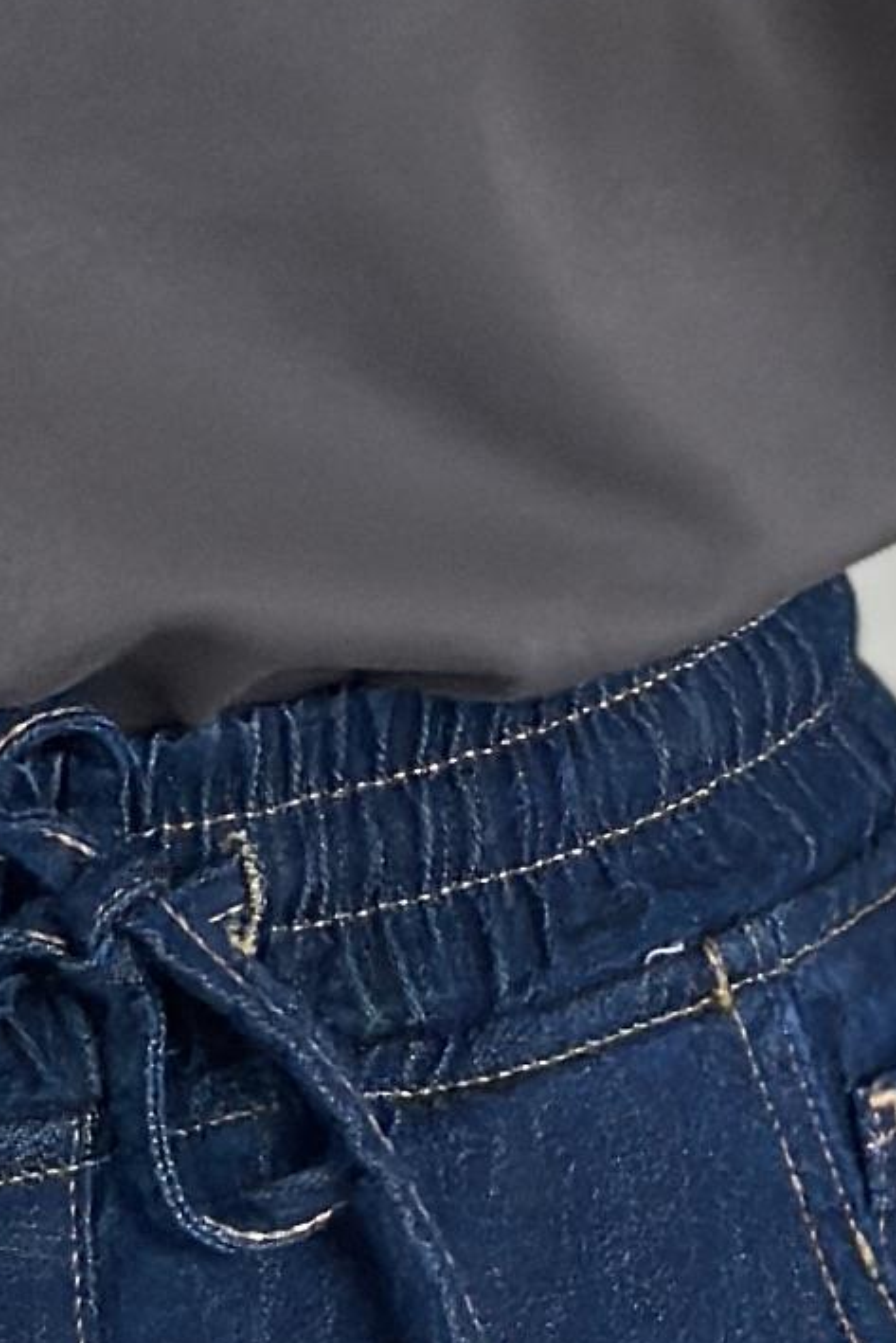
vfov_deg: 7.2
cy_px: -239
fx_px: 10597
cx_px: -15
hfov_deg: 4.8
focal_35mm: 284
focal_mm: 6.86
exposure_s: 1/60
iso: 250
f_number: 1.78
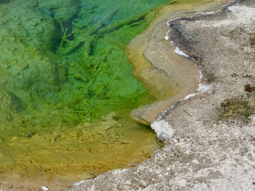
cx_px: 65
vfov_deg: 21.3
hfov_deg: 28.2
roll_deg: +2.6
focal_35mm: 68
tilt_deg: -26.6
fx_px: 501
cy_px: 34
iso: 25
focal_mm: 3.3
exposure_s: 1/4082
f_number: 2.4
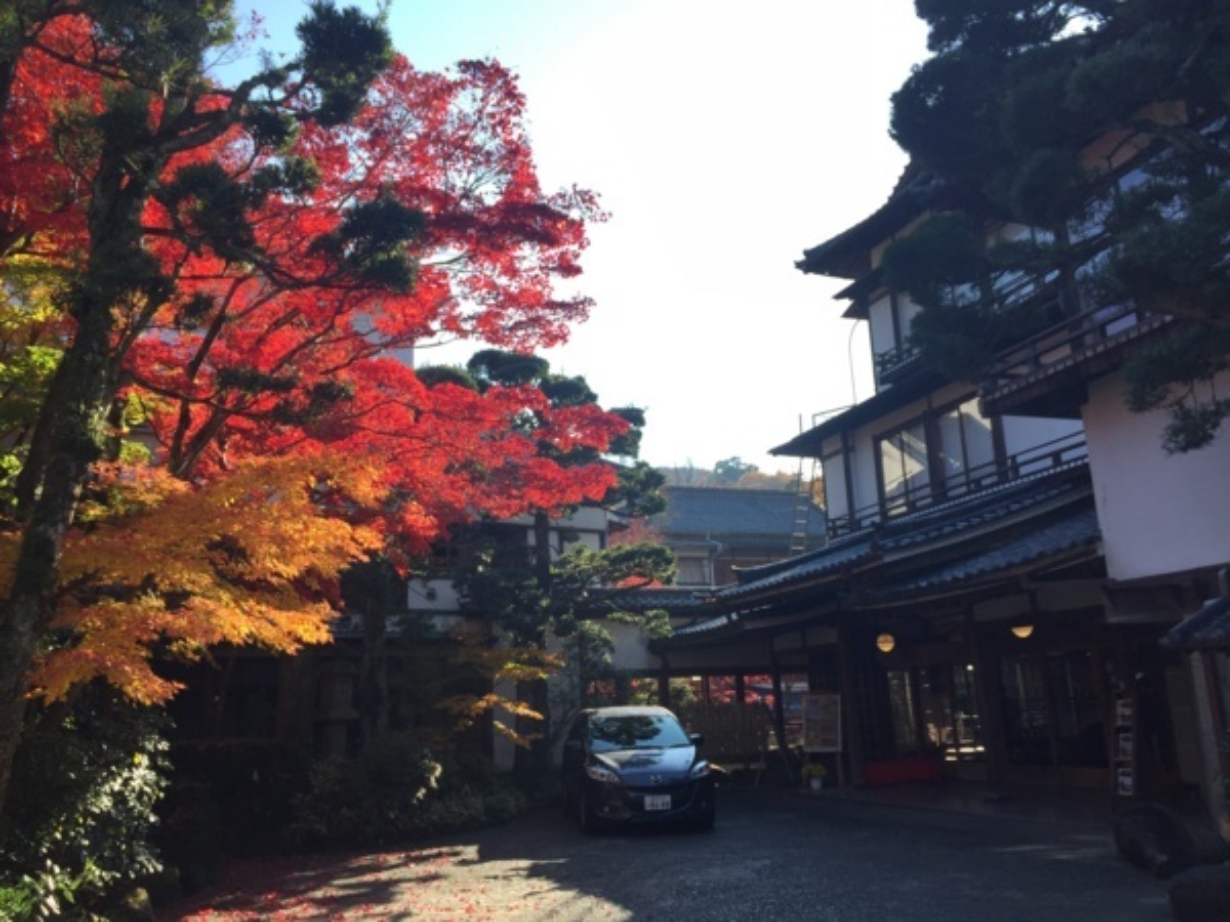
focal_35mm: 29
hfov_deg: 61.7
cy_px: 461
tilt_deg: +11.6
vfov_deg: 48.2
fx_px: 1030
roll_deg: +3.1
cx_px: 615
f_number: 2.2
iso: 32
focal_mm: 4.15
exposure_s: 1/638
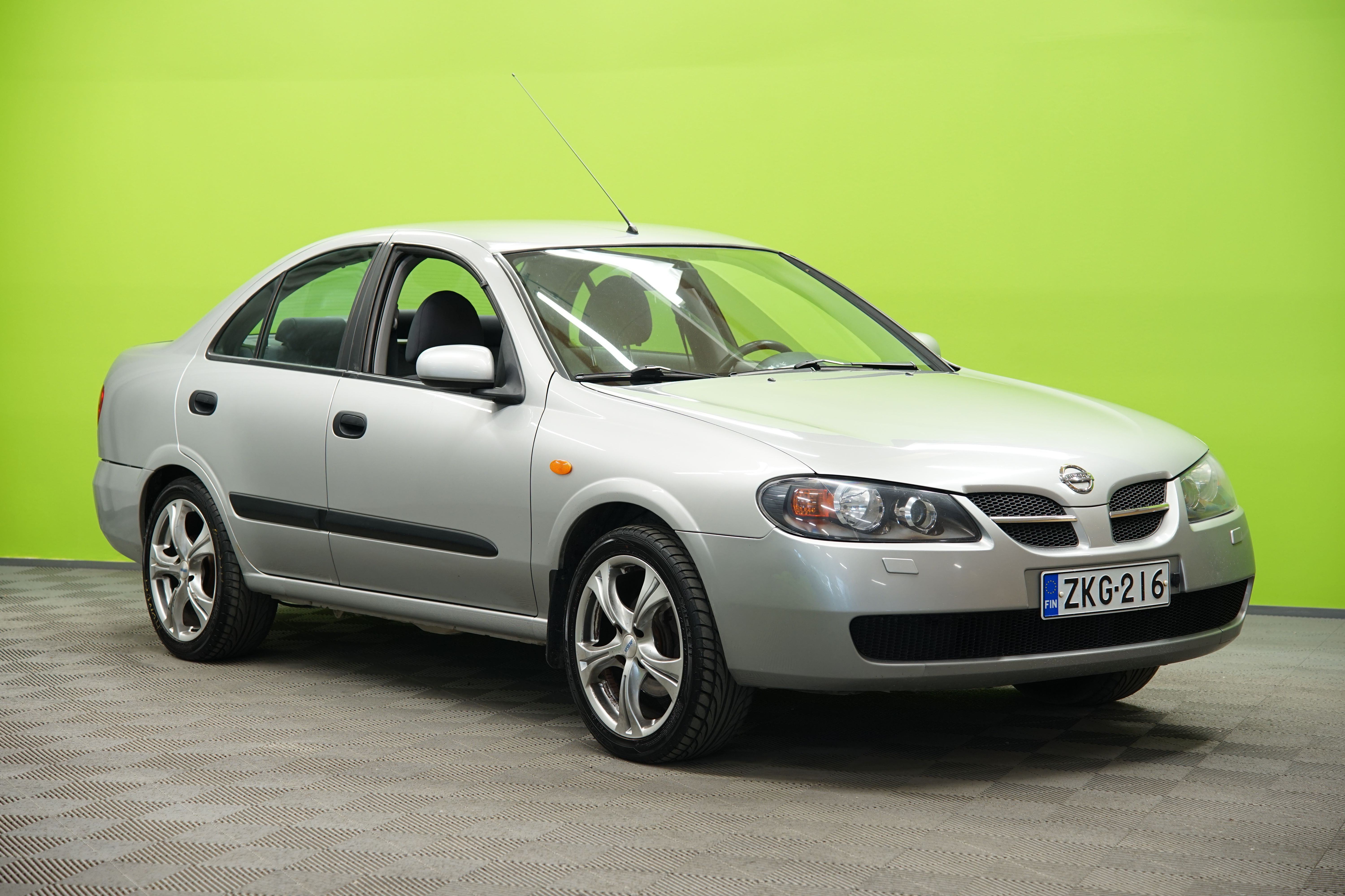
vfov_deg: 18.7
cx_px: 672
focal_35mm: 73
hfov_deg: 27.7
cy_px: 448
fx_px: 2727
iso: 500
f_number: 4.5
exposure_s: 1/20
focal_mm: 73
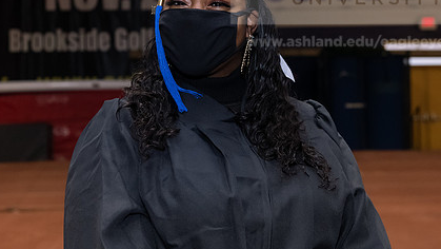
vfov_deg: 13.9
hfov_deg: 24.4
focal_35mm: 87
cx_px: 199
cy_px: 64
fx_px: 1018
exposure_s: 1/160
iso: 2500
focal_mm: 60
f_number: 5.6
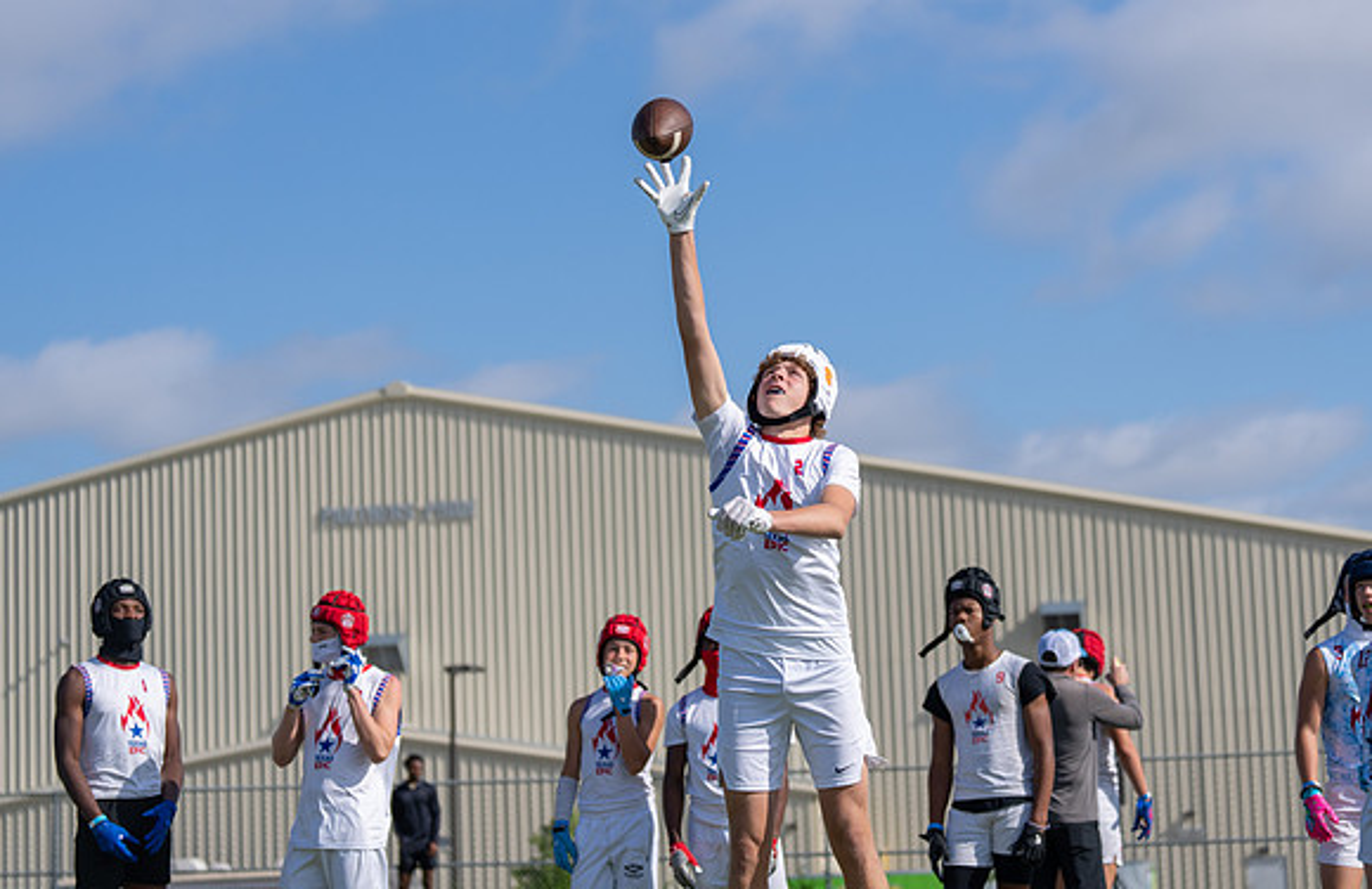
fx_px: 3210
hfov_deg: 24.1
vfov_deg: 15.8
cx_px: 701
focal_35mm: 85
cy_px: 370
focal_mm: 70
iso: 100
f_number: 2.8
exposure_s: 1/3200
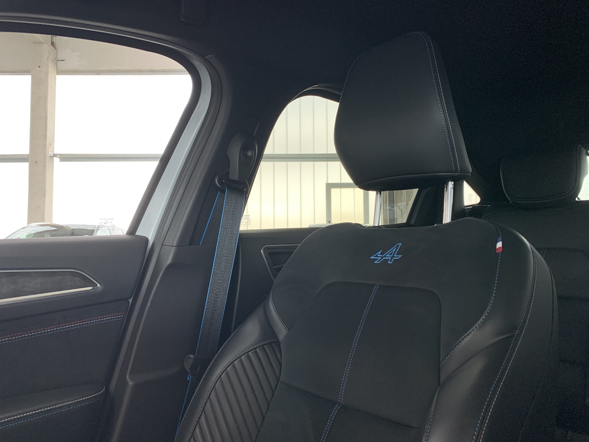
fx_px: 442
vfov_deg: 53.1
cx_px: 294
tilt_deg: +2.9
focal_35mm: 26
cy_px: 221
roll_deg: -1.1
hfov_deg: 67.3
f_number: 1.8
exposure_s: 1/68
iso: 100
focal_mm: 4.25
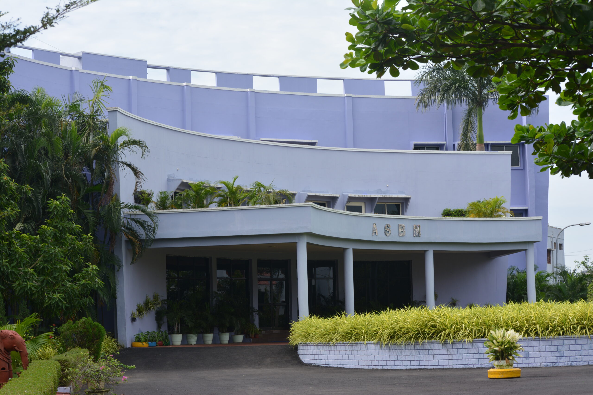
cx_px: 296
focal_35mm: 82
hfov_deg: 24.6
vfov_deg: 16.6
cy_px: 198
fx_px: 1359
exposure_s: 1/200
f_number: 8
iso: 100
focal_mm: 55
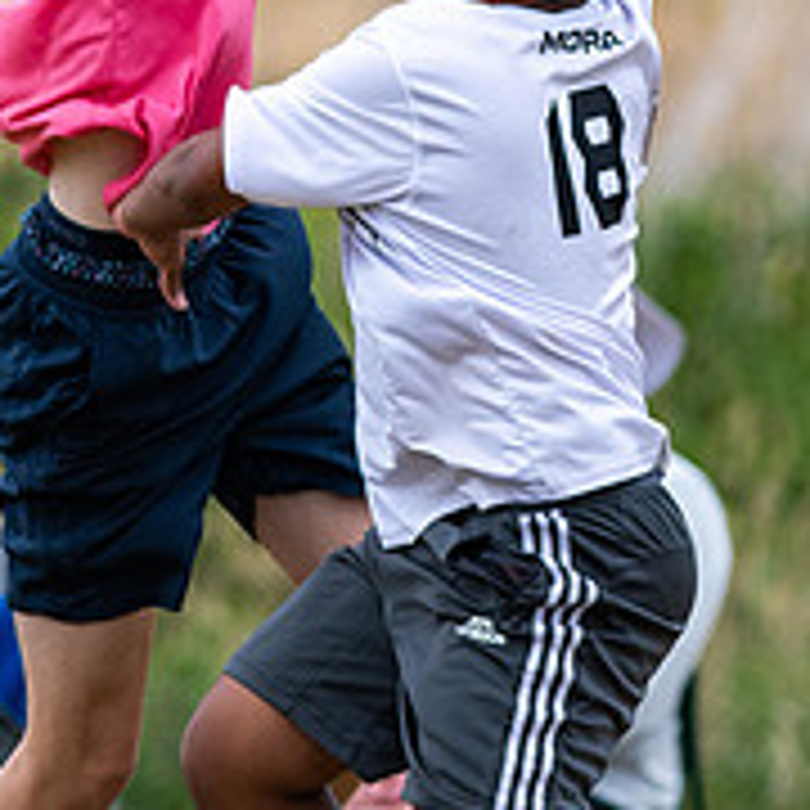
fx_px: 39763
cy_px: -26
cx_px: 731
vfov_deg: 1.2
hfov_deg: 1.2
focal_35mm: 1502
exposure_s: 1/3200
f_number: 4
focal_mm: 300
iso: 400
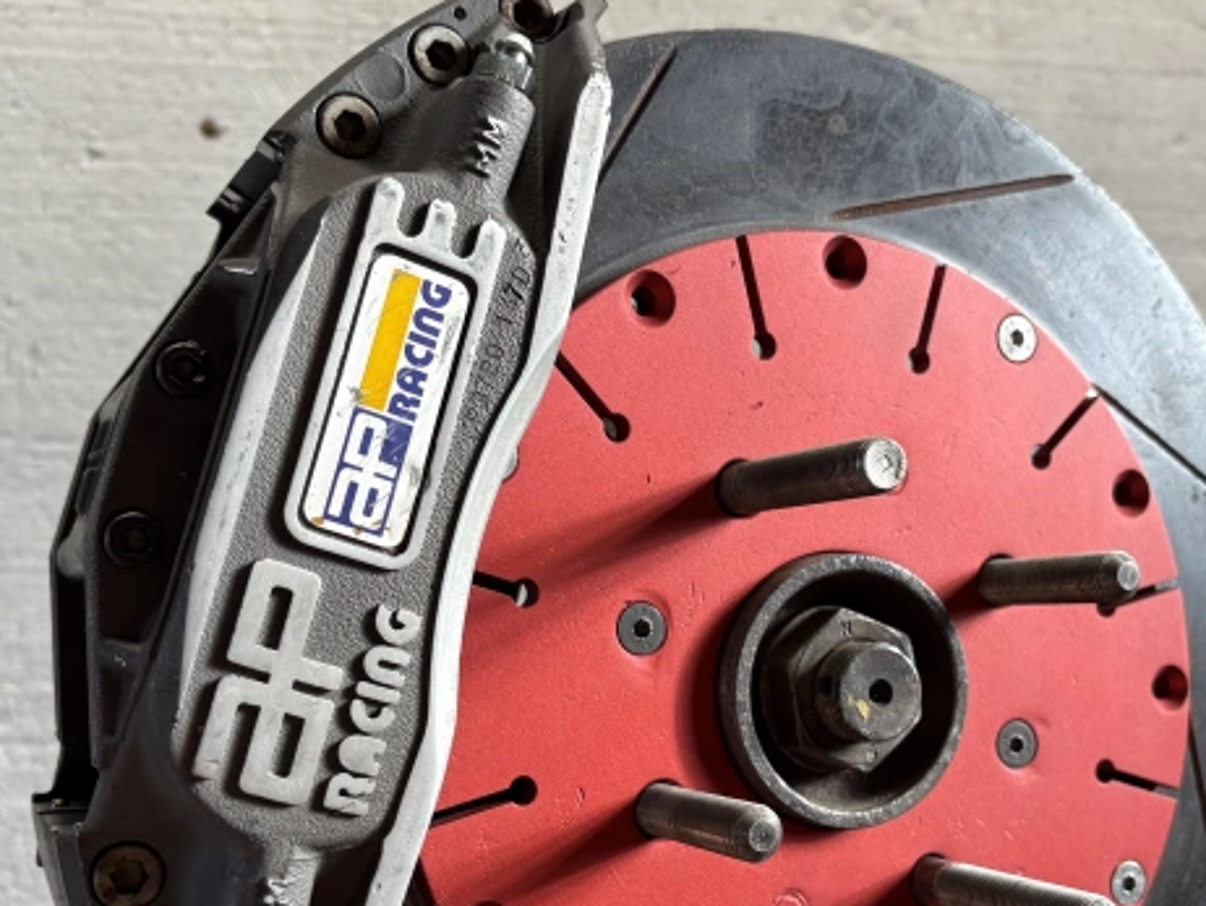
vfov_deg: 31.9
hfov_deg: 42.0
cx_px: 689
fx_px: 1569
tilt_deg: +0.3
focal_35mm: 45
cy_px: 621
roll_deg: +1.1
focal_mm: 5.96
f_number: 1.6
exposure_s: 1/122
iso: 40
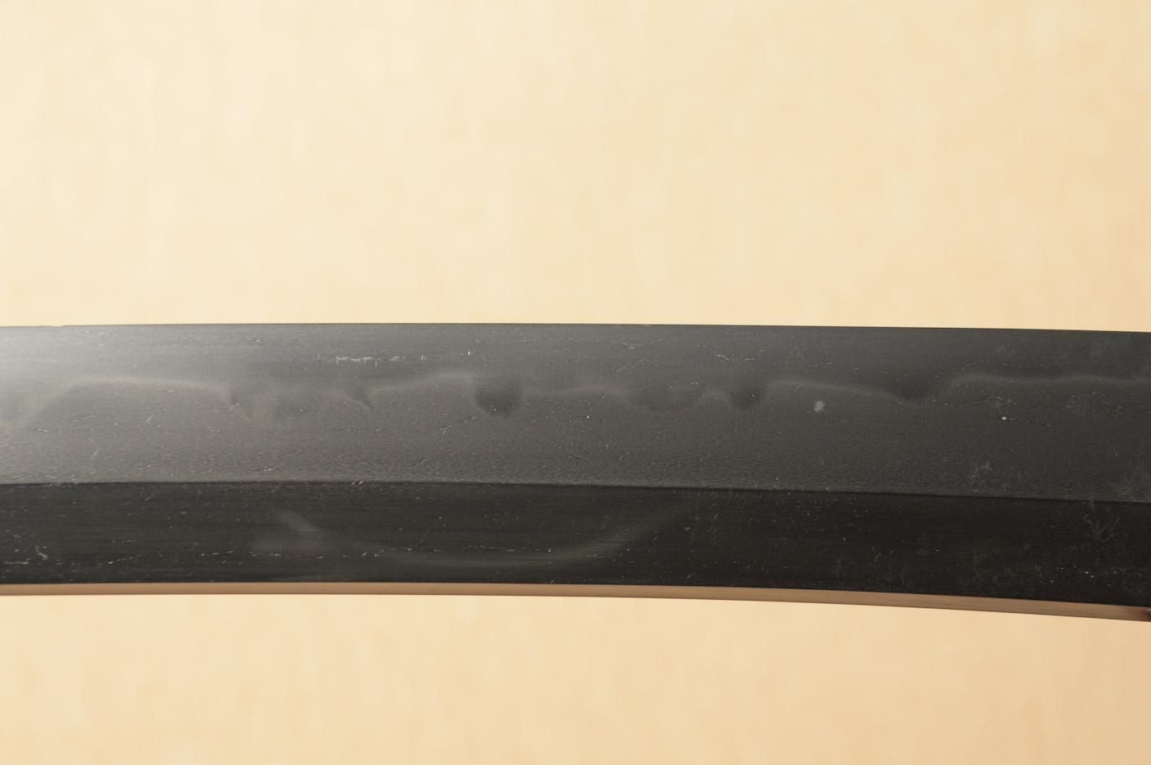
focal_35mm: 128
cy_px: 382
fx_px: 4073
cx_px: 576
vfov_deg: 10.7
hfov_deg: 16.1
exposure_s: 1/2
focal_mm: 85
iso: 400
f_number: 11
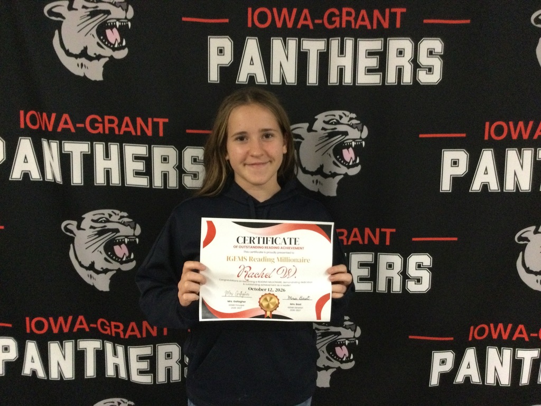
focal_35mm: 31
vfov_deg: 45.4
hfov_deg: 58.4
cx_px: 270
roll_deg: -0.5
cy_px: 203
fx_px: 484
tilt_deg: -10.9
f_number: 2.4
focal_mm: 3.3
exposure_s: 1/15
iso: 400
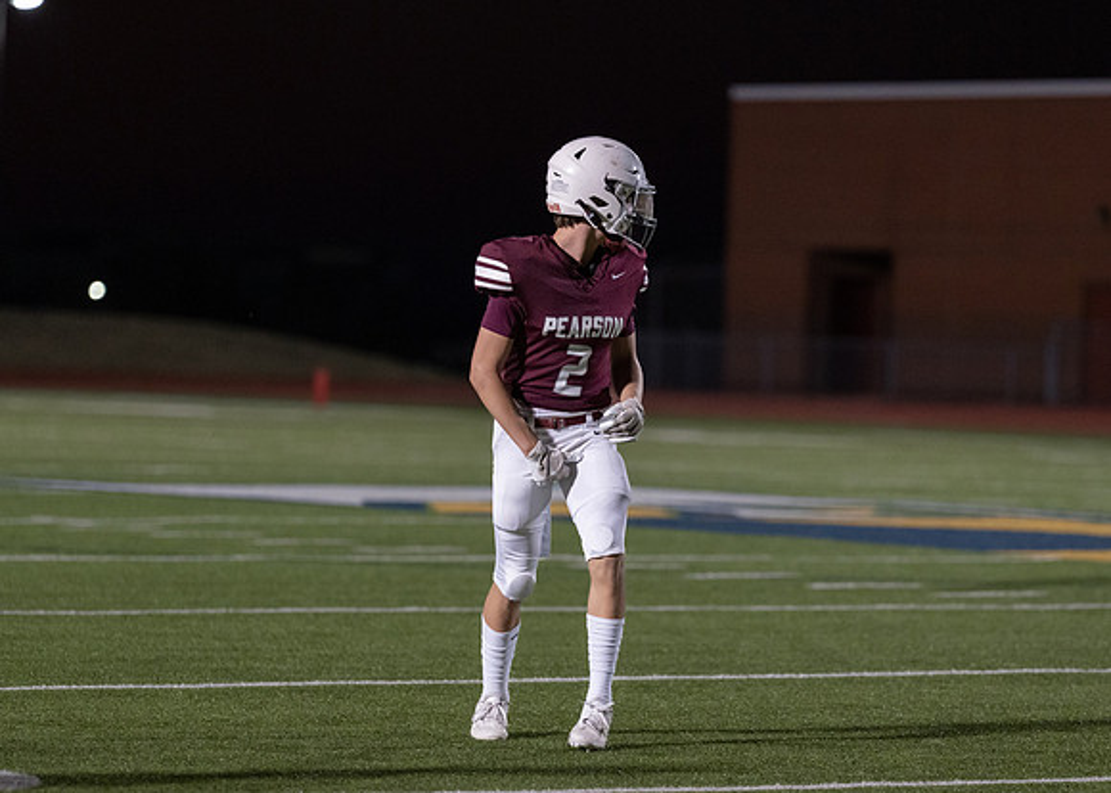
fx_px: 7600
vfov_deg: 6.0
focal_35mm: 241
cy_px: 439
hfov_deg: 8.4
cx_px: 579
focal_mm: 165
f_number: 2.8
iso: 1600
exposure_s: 1/1000
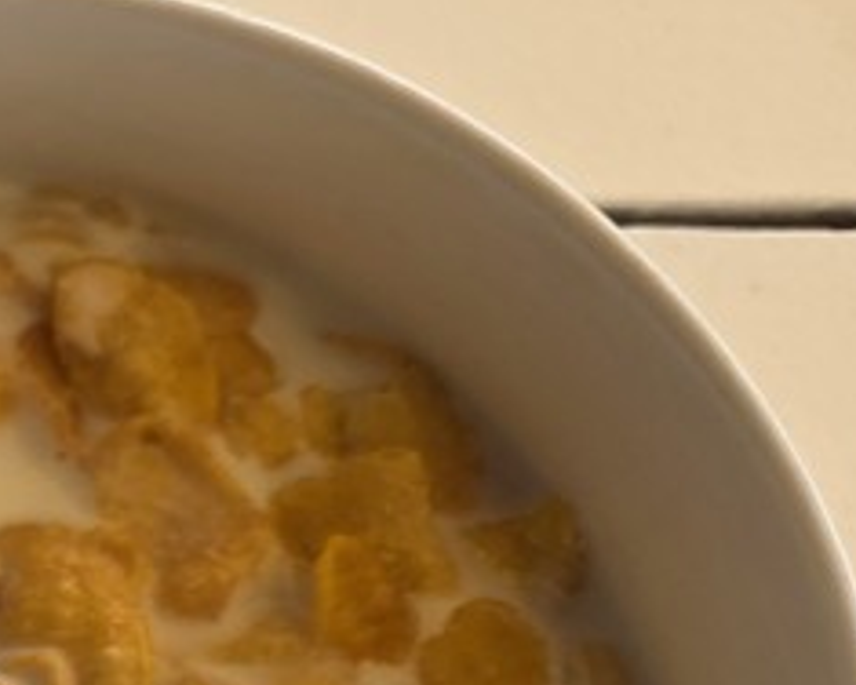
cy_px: 772
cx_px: -954
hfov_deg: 15.1
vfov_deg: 15.3
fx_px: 2483
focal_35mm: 98
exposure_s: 1/909
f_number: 1.8
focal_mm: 5.4
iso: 80
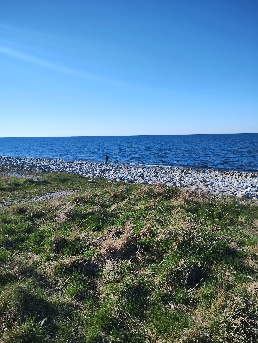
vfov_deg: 63.4
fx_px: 278
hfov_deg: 49.9
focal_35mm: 28
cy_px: 172
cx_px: 129
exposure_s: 1/560
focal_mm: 4.27
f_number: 1.8
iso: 100
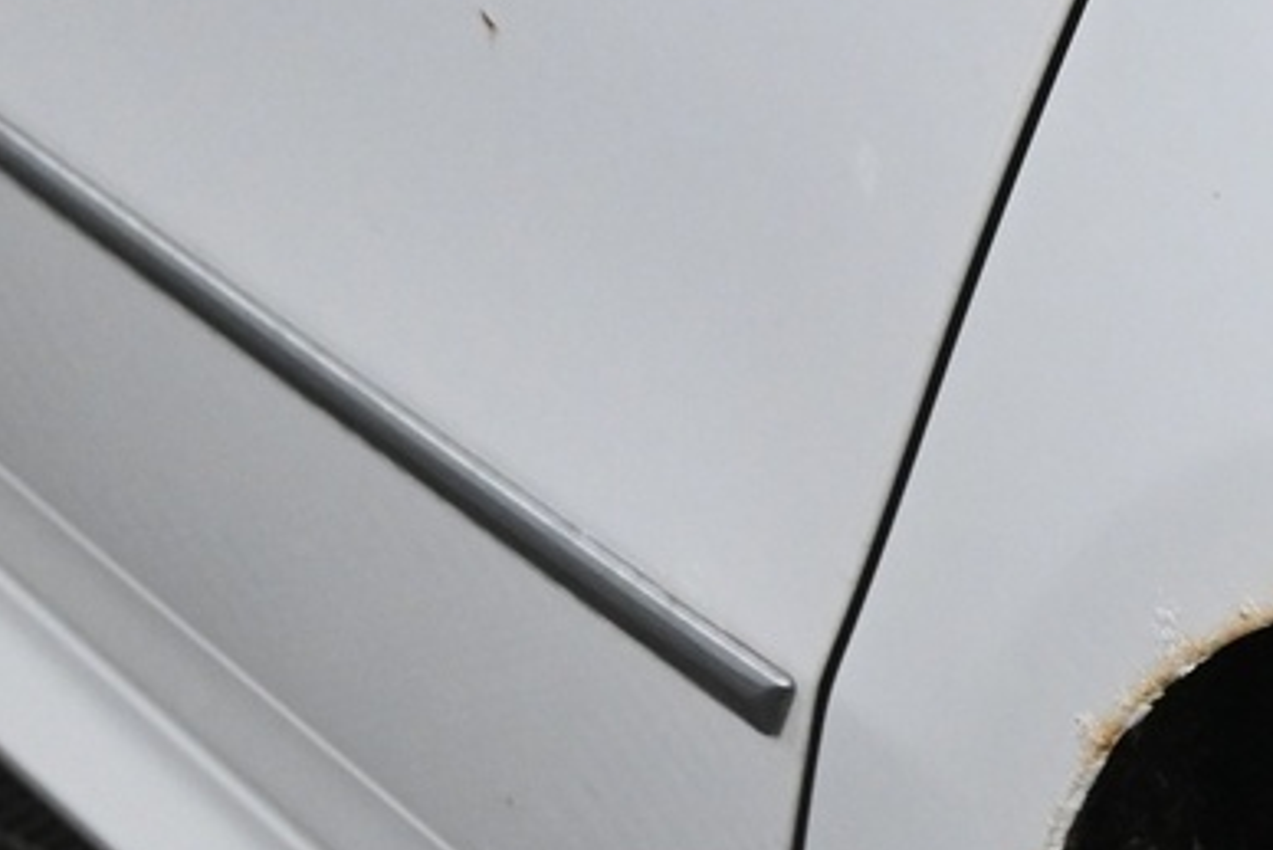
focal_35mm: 172
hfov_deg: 11.3
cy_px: 512
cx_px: 2123
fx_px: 6086
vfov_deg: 8.0
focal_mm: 27.5
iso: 1800
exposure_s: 1/40
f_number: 4.5
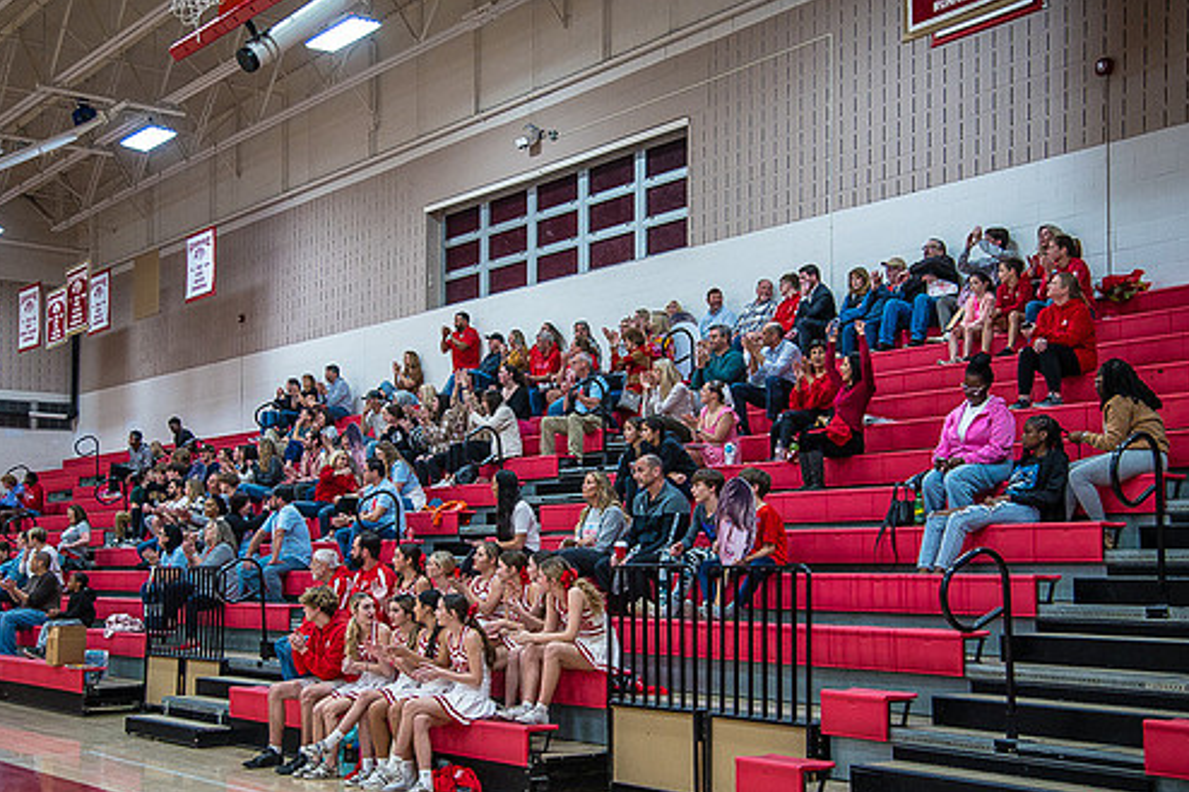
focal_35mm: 47
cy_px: 455
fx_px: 1552
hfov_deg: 41.9
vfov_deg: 28.6
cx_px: 587
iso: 2000
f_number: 4
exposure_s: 1/320
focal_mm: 40
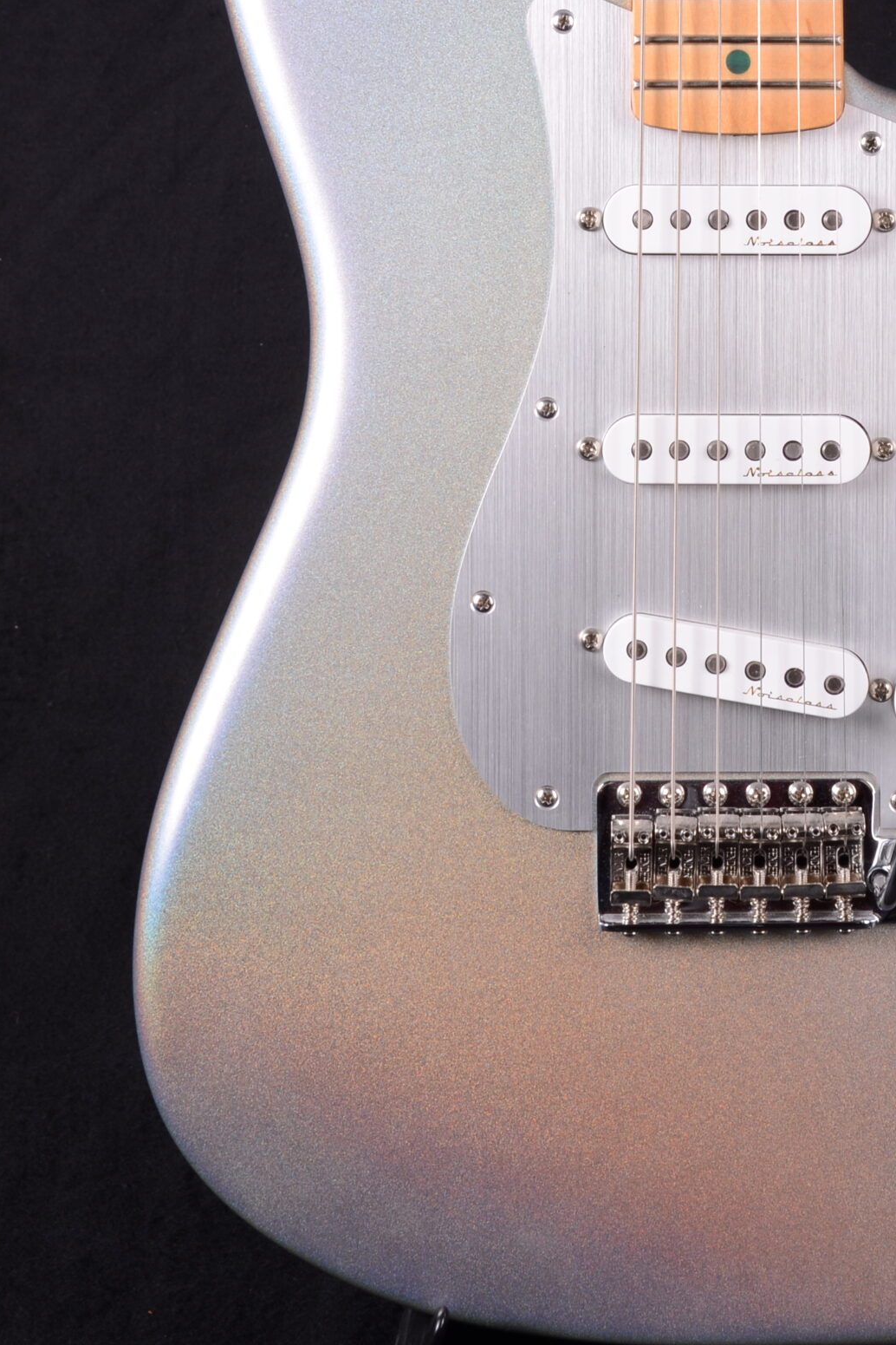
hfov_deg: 16.1
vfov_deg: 23.9
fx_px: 3136
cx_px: 730
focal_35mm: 84
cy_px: 318
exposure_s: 1/200
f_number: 13
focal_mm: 34
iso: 200
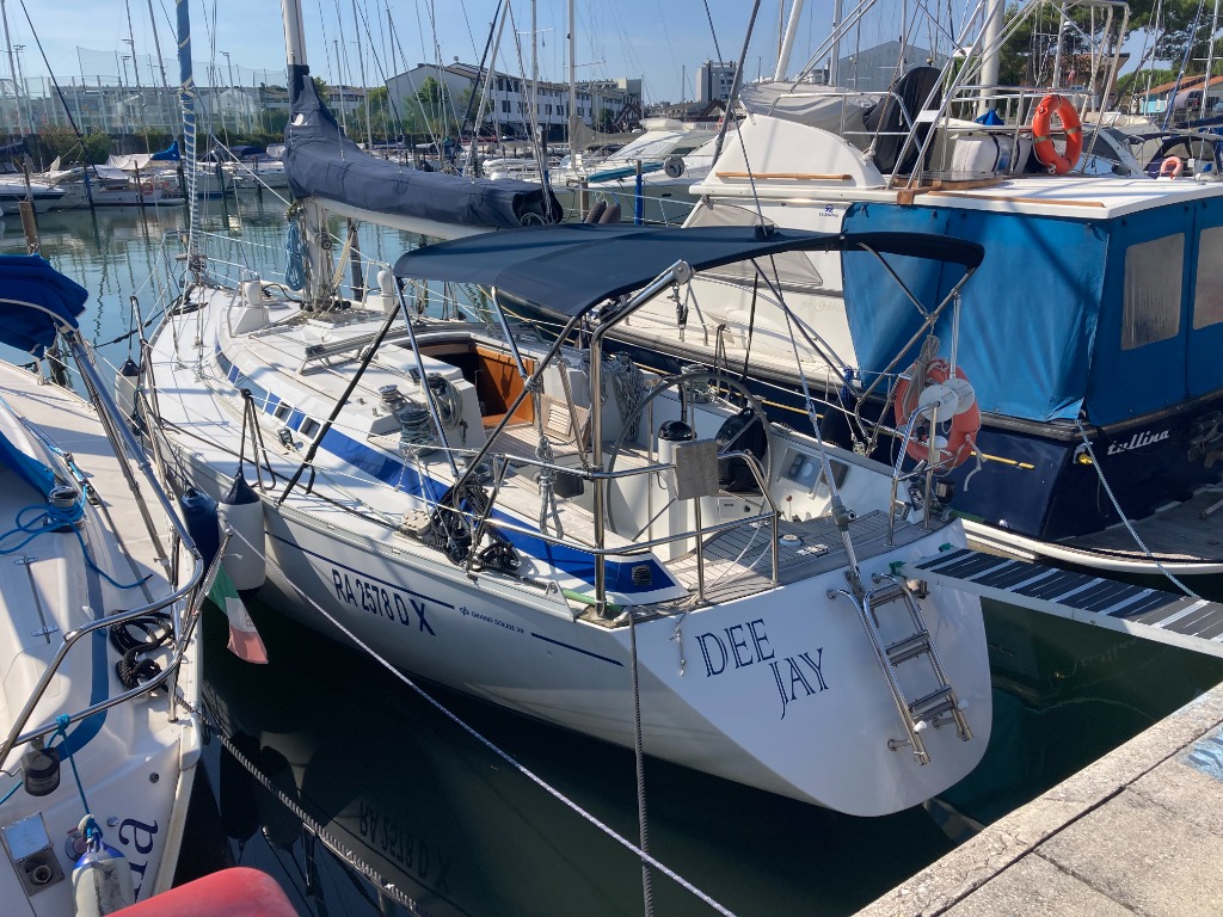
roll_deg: +0.7
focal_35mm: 28
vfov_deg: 49.7
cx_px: 612
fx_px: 989
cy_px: 458
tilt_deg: -17.6
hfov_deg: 63.4
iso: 20
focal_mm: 3.99
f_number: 1.8
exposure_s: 1/2183
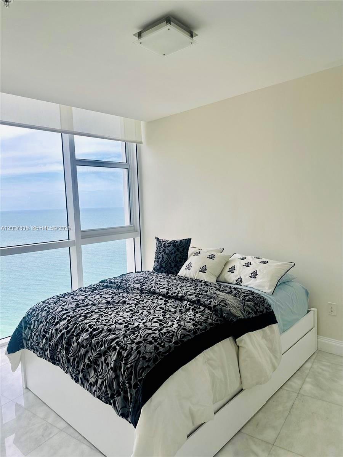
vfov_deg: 71.6
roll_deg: +1.8
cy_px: 228
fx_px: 317
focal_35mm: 24
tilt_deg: -4.1
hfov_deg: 56.8
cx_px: 172
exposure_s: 1/729
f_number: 1.78
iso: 80
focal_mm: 6.86
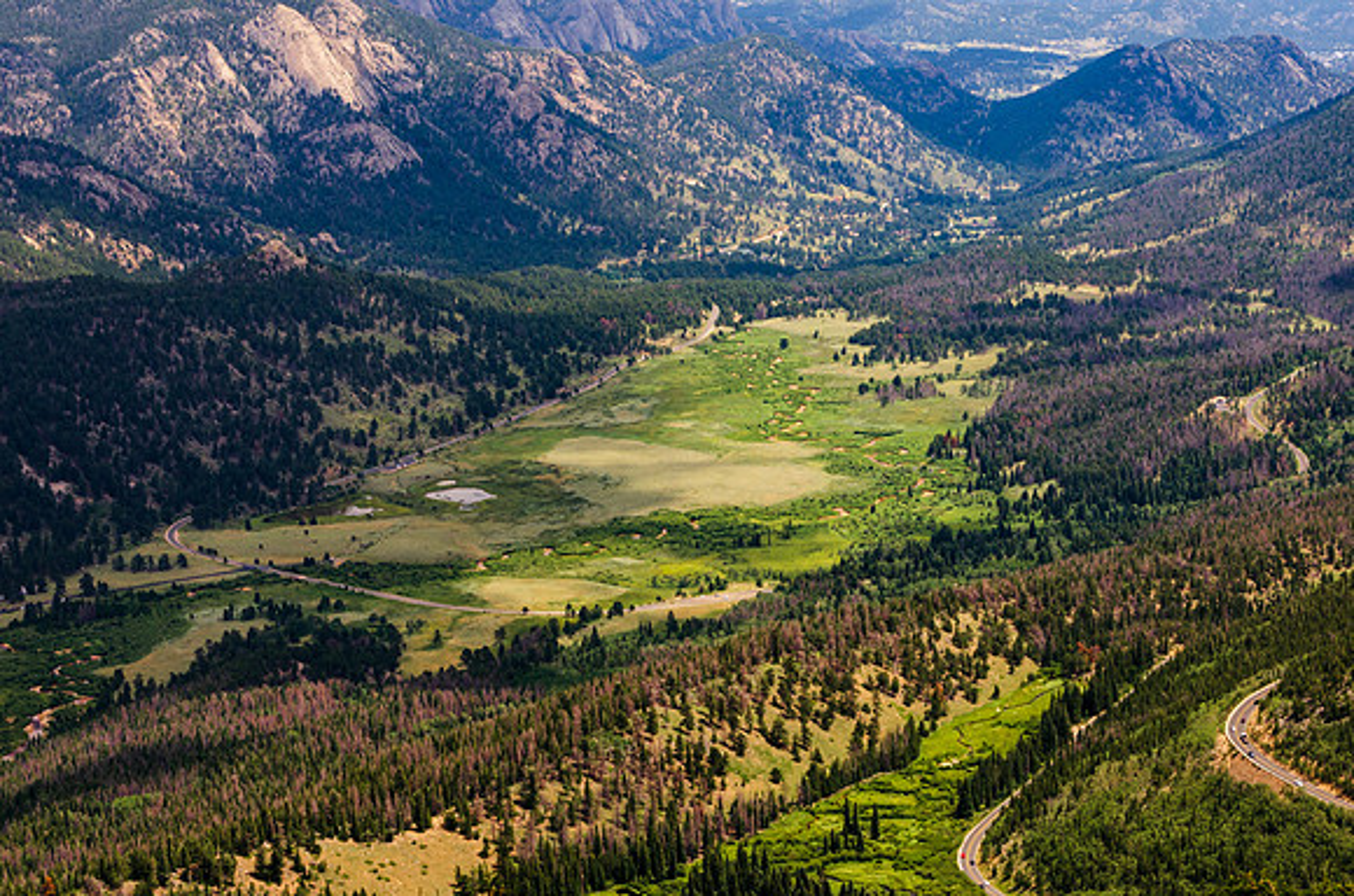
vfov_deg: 14.6
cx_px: 677
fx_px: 3490
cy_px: 448
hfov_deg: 22.0
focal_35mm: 93
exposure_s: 1/80
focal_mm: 62
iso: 200
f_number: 16
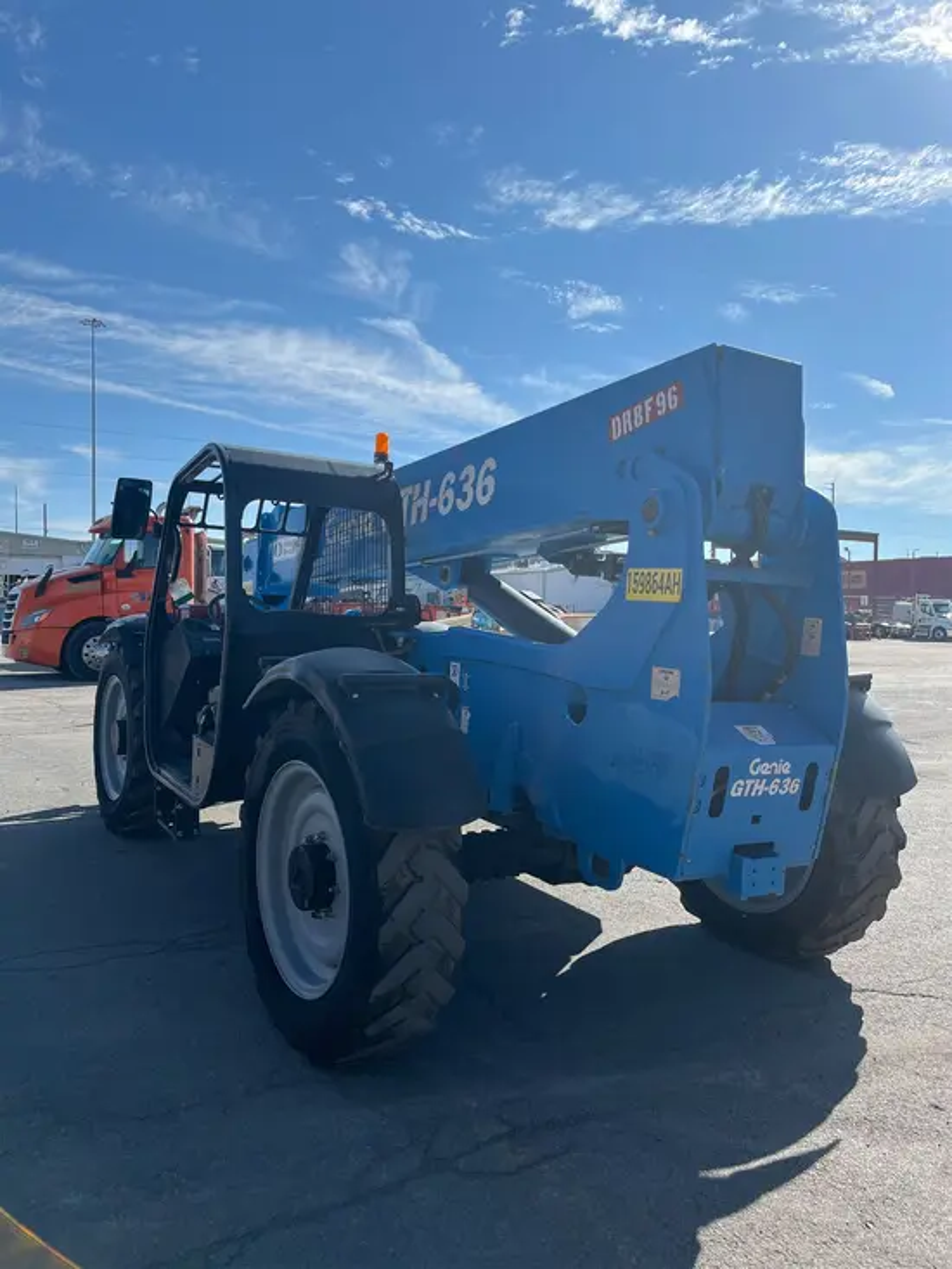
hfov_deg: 53.1
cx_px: 476
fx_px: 953
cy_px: 634
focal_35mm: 26
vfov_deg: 67.3
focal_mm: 5.1
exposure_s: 1/4149
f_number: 1.6
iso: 50
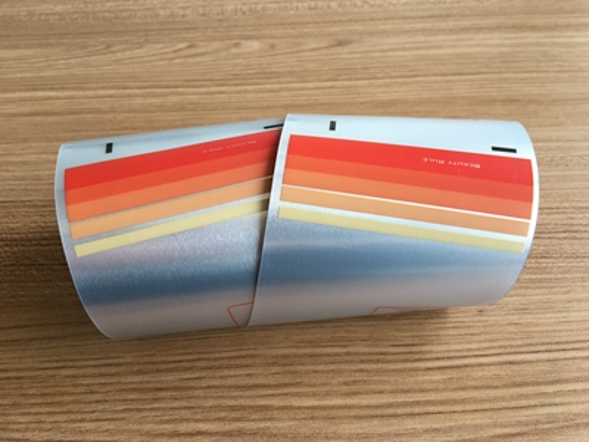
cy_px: 221
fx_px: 493
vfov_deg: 48.2
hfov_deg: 61.7
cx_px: 294
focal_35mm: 29
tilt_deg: -50.3
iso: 25
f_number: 2.2
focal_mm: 4.15
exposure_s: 1/100
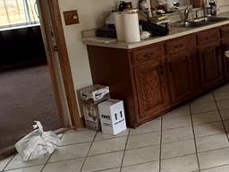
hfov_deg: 27.2
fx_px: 370
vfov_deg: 25.9
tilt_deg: -13.2
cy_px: 48
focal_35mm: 56
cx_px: 317
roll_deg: +0.4
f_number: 2.2
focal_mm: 2.22
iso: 640
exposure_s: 1/60
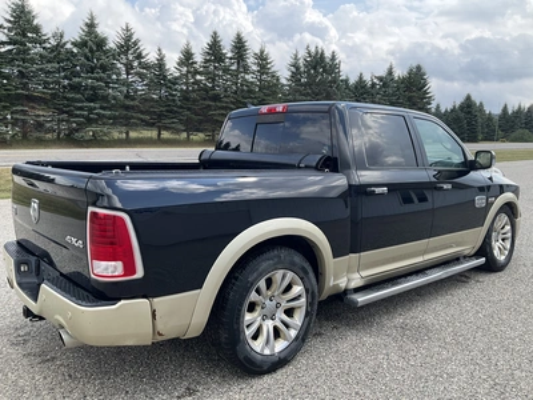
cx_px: 266
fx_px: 447
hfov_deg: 61.7
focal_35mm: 29
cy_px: 200
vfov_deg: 48.2
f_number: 1.8
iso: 25
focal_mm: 3
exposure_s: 1/781
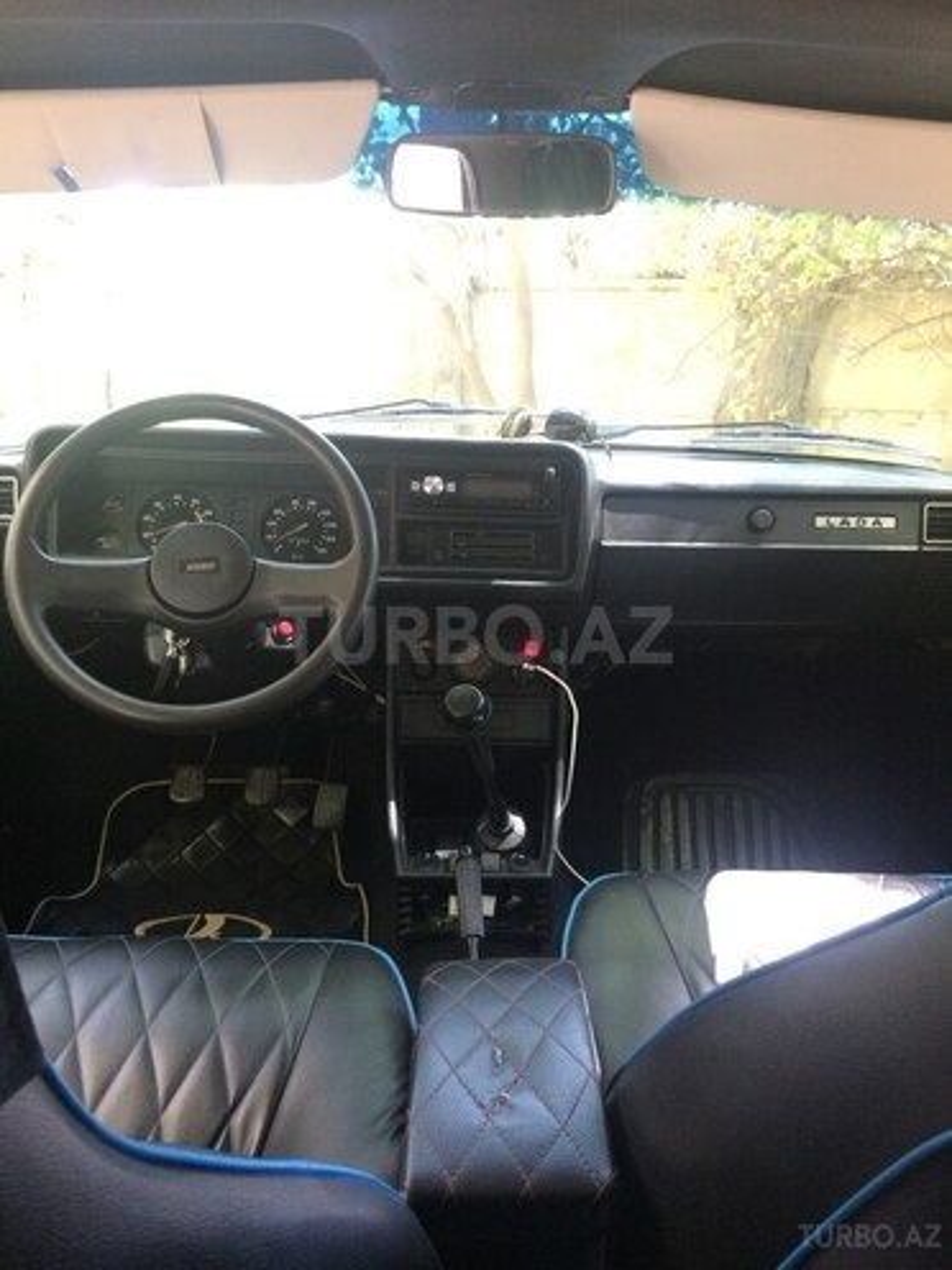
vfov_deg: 61.7
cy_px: 635
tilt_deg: -7.5
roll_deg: -2.4
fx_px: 1063
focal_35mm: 29
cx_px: 476
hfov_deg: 48.2
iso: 250
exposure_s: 1/33
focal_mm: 4.15
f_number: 2.2
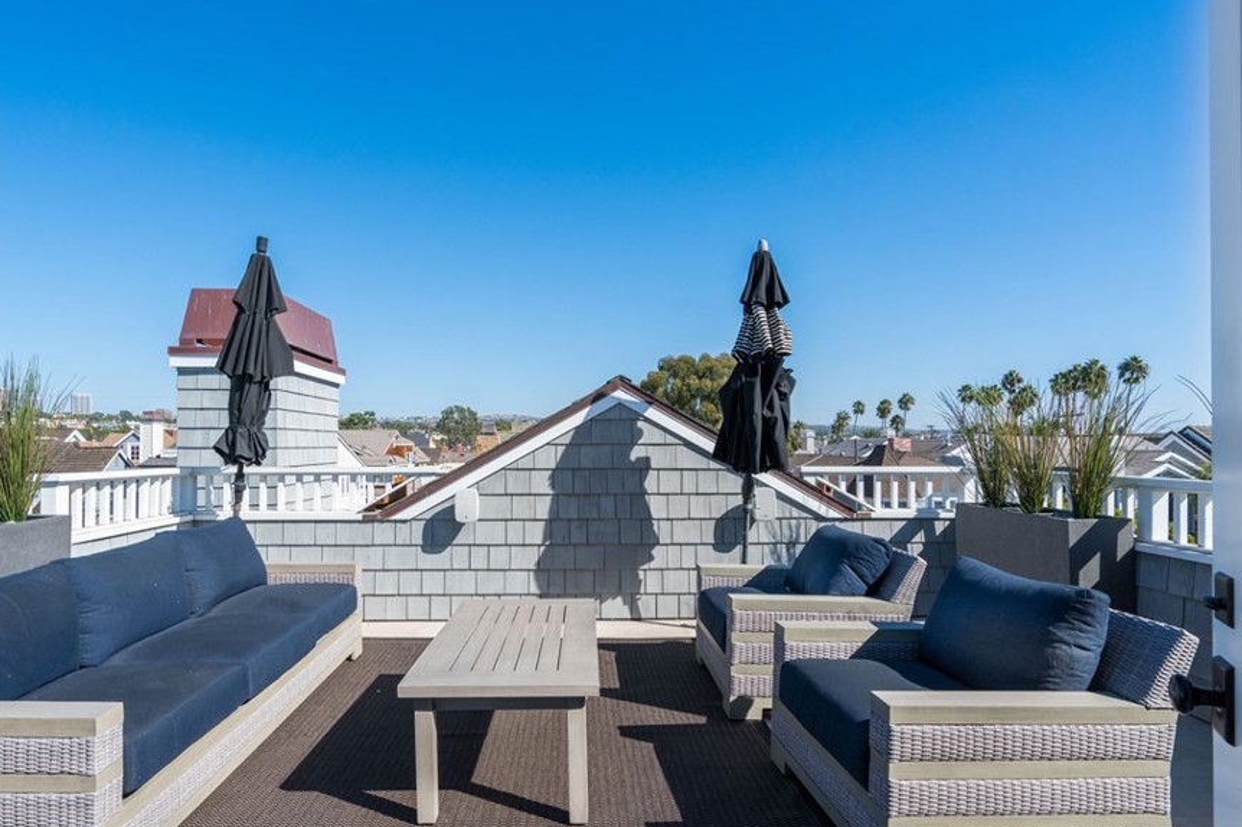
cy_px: 451
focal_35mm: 19
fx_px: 655
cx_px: 550
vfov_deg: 64.4
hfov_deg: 86.6
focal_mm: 16
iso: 320
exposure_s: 1/3200
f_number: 8
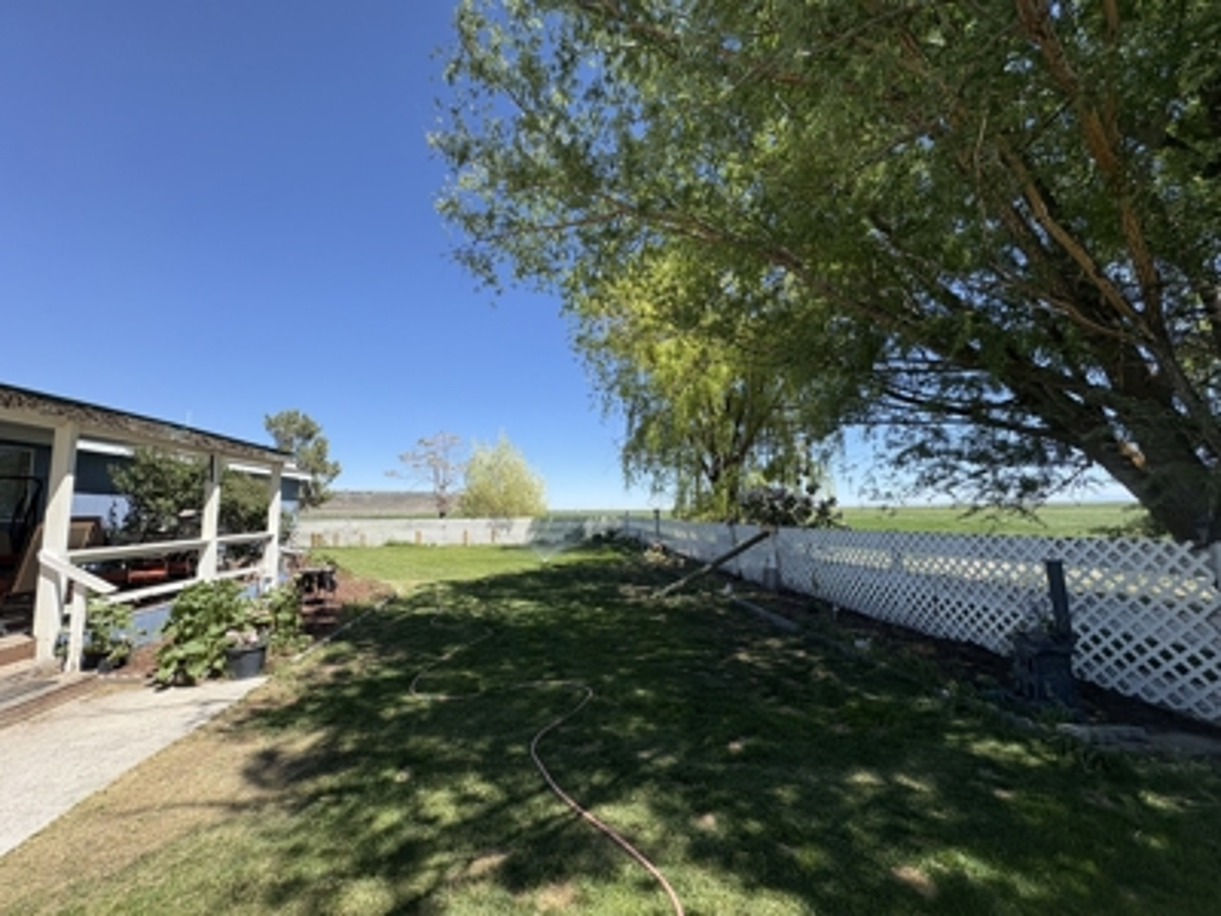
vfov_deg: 85.7
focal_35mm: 14
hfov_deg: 102.1
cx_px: 610
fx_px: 494
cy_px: 458
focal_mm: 2.22
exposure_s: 1/1198
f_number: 2.2
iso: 50
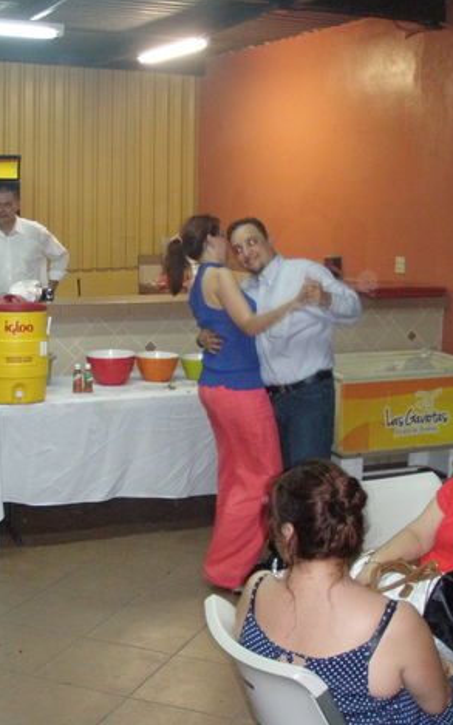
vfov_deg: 36.9
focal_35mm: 55
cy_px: 366
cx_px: 220
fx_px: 1087
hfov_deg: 23.5
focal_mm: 6.7
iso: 400
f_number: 3.5
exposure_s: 1/30
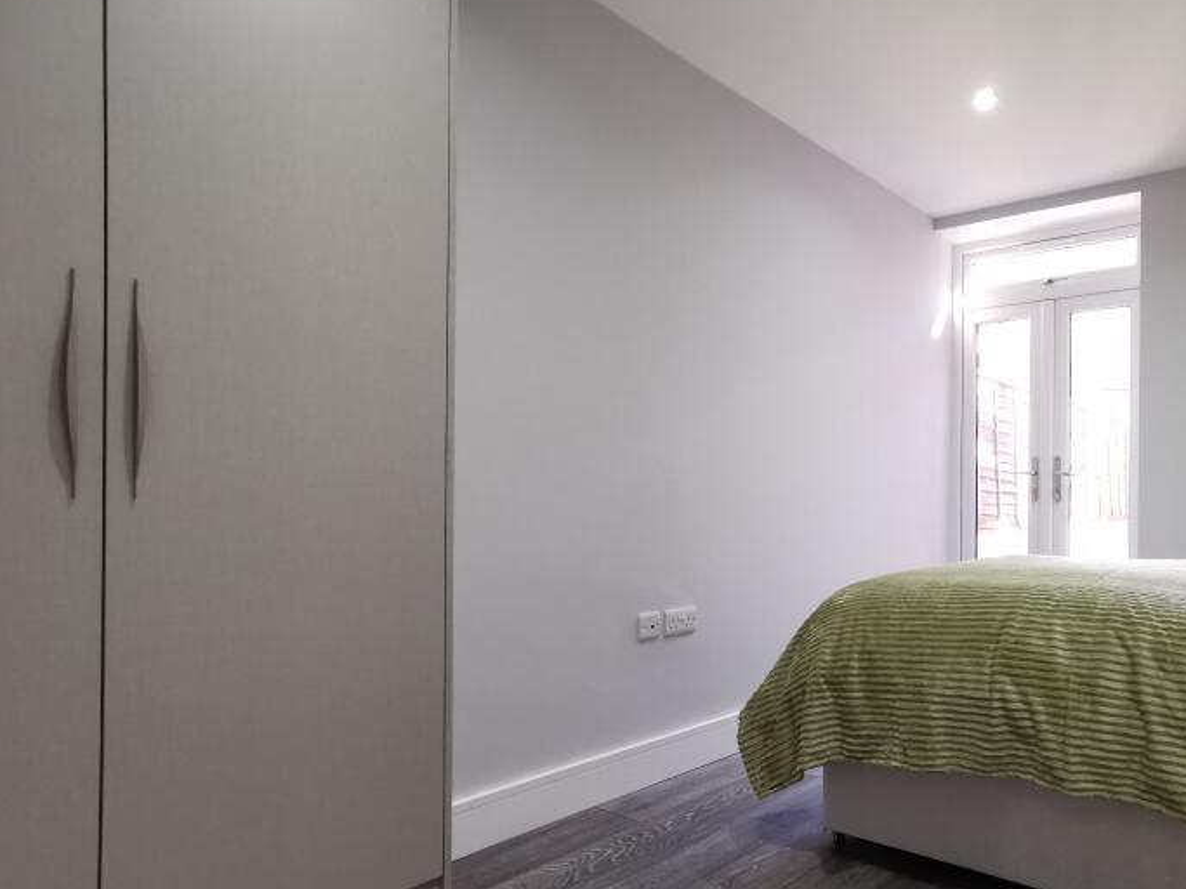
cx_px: 804
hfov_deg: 69.3
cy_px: 502
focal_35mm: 24
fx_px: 822
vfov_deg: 56.6
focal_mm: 2.35
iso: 200
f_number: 2.2
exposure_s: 1/33.3
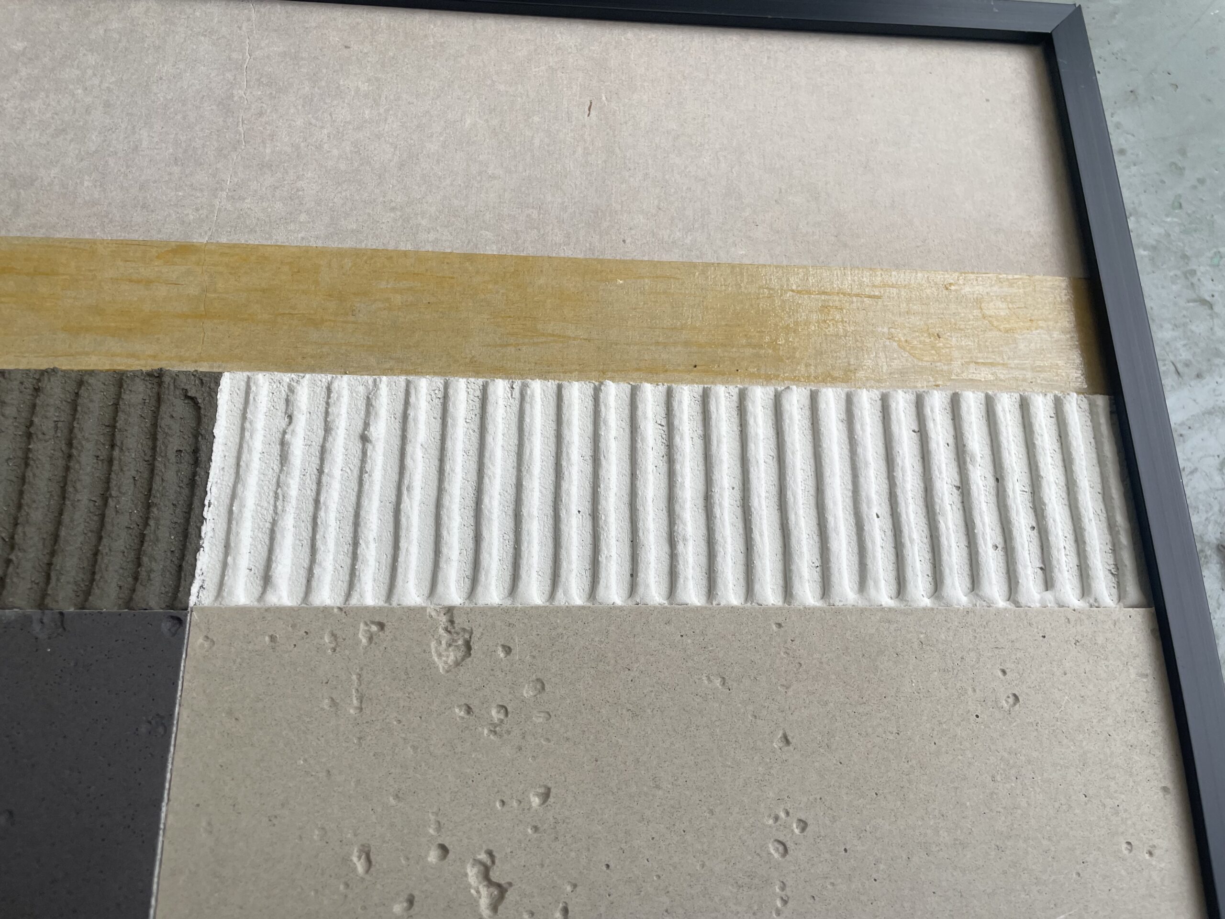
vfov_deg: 53.1
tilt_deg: -72.4
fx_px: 920
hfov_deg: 67.3
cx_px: 612
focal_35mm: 26
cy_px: 460
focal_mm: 4.2
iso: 32
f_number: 1.6
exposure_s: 1/801
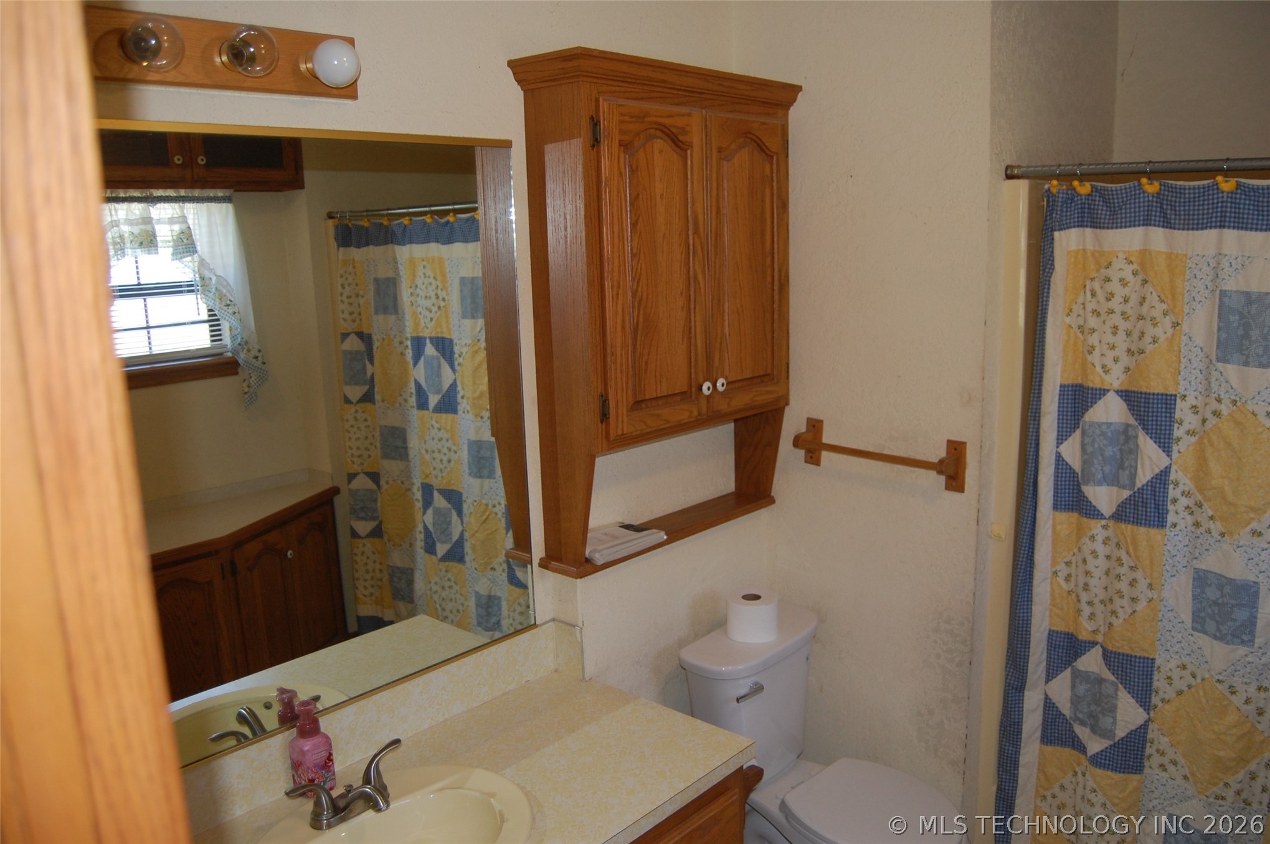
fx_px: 951
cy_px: 422
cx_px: 635
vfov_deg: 47.8
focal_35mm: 27
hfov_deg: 67.4
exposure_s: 1/60
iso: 400
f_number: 3.5
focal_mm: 18
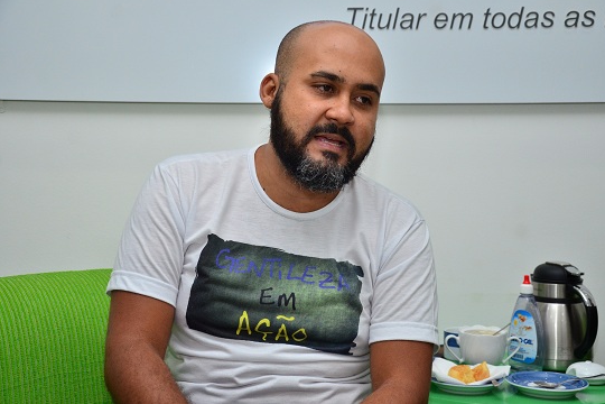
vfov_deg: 21.2
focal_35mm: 64
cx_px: 307
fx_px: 1075
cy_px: 201
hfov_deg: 31.4
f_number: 4.8
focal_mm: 42
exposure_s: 1/250
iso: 1250
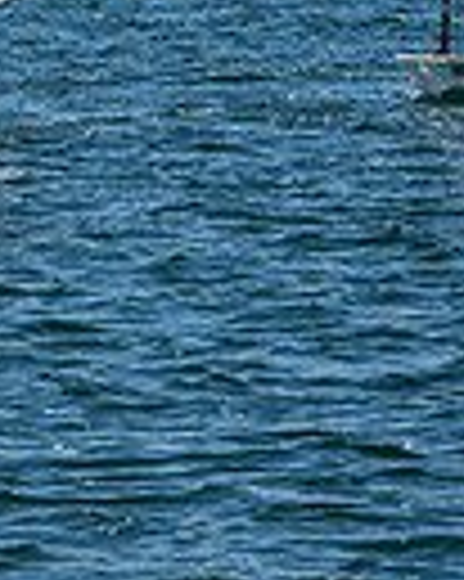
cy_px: -371
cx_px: -723
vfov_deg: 4.2
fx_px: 7906
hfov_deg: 3.3
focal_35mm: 460
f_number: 18
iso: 250
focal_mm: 94
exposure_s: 1/320
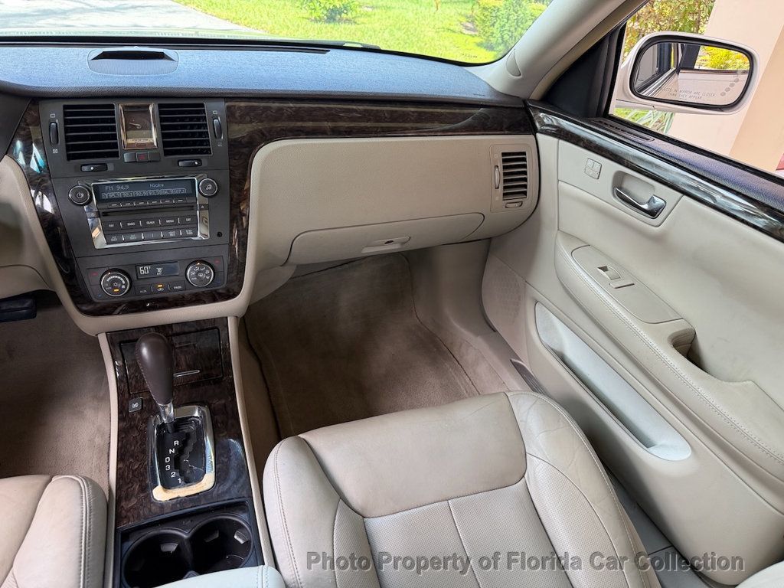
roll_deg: -5.3
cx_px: 392
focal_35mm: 24
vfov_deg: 56.8
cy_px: 294
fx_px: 544
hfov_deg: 71.6
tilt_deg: -33.8
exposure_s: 1/203
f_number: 1.78
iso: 160
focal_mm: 6.76
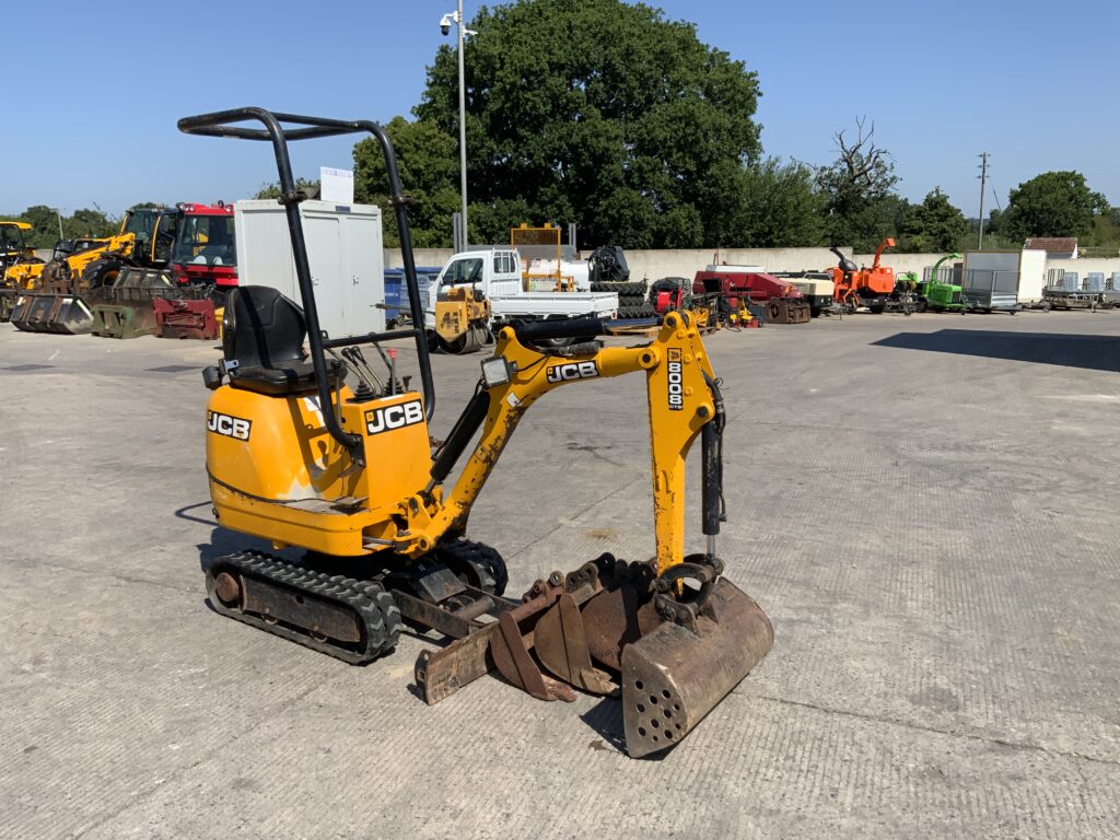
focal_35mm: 29
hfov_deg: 61.7
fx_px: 938
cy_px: 420
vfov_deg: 48.2
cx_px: 560
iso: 20
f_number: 1.8
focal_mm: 3
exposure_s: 1/2320
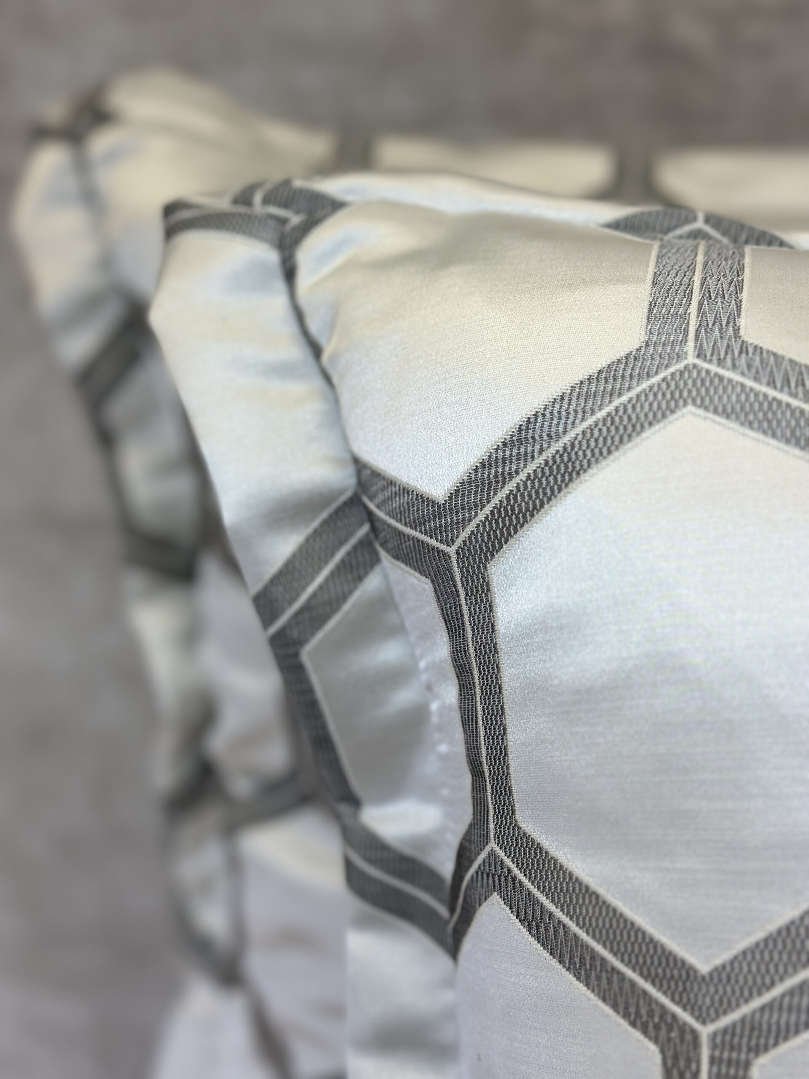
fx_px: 1496
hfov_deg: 30.3
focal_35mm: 48
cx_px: 404
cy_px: 540
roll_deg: +1.2
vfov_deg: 39.7
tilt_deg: -15.5
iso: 80
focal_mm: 6.86
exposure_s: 1/469
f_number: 1.78
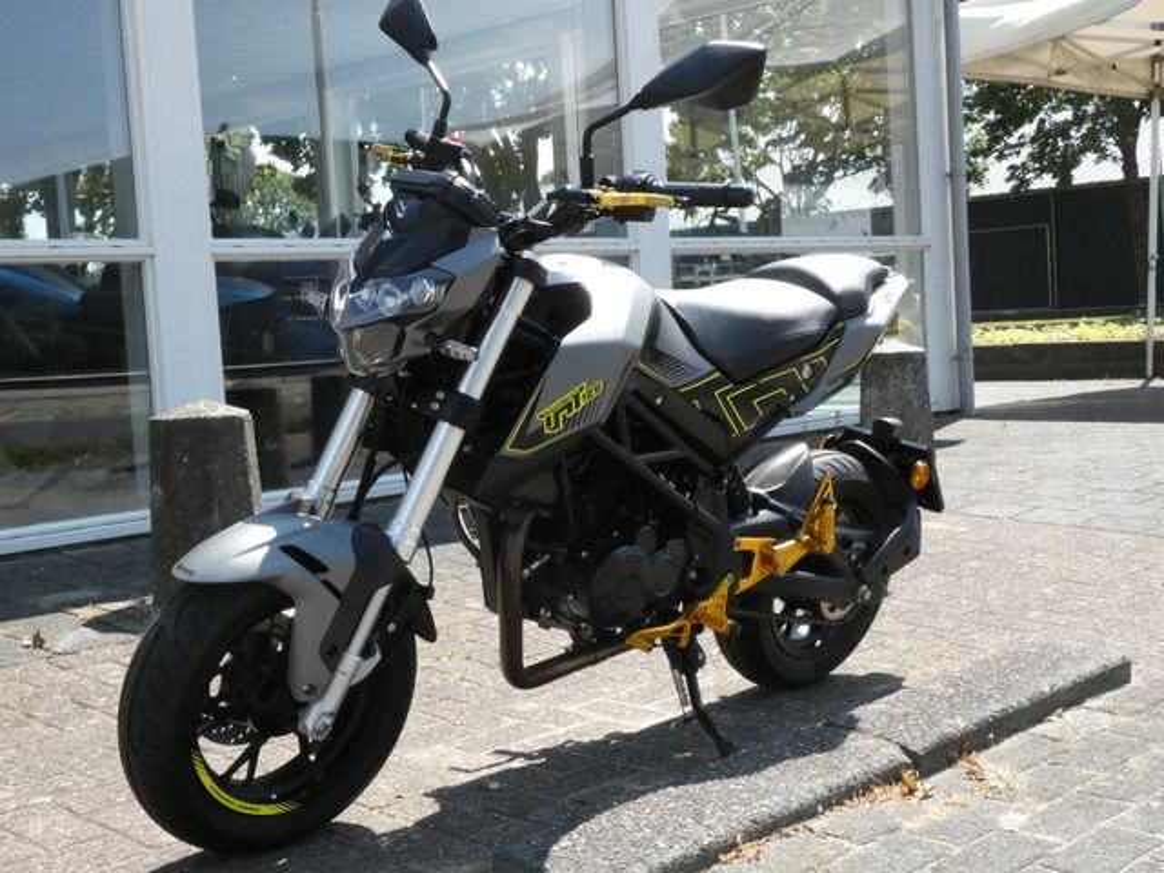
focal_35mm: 46
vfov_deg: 31.5
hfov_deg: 41.2
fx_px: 1547
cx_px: 582
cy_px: 436
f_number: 7.1
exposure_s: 1/800
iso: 800
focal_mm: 8.2
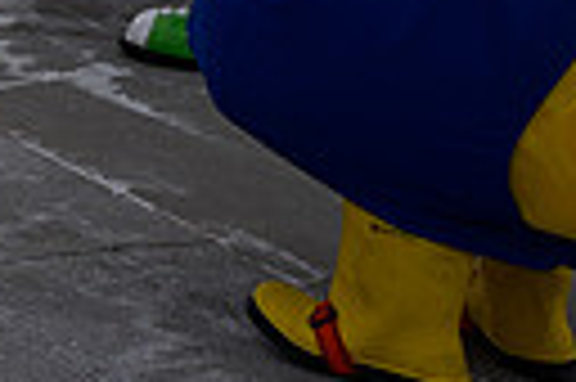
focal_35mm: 145
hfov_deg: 12.1
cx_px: -670
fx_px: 2317
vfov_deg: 8.8
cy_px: -456
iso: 400
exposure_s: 1/500
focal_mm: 32
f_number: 11
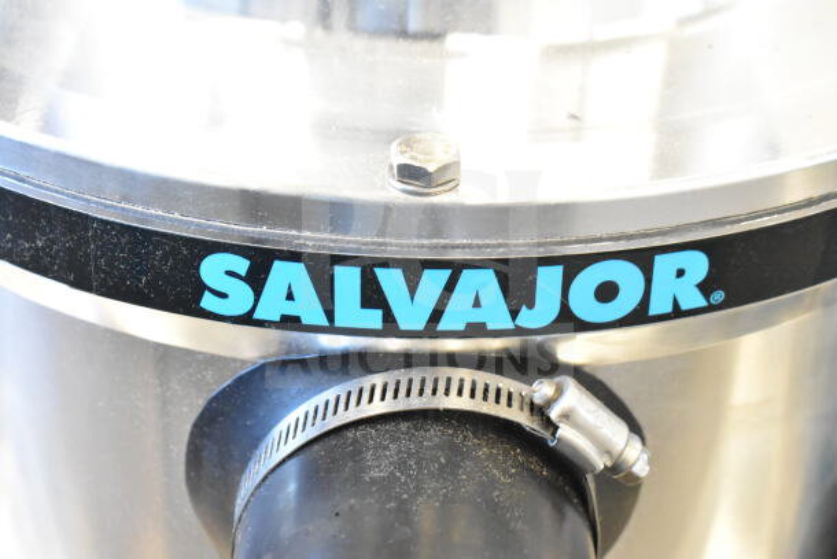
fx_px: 1918
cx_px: 418
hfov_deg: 24.6
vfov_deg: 16.6
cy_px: 280
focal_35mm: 82
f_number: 5.6
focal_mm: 55
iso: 7200
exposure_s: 1/100
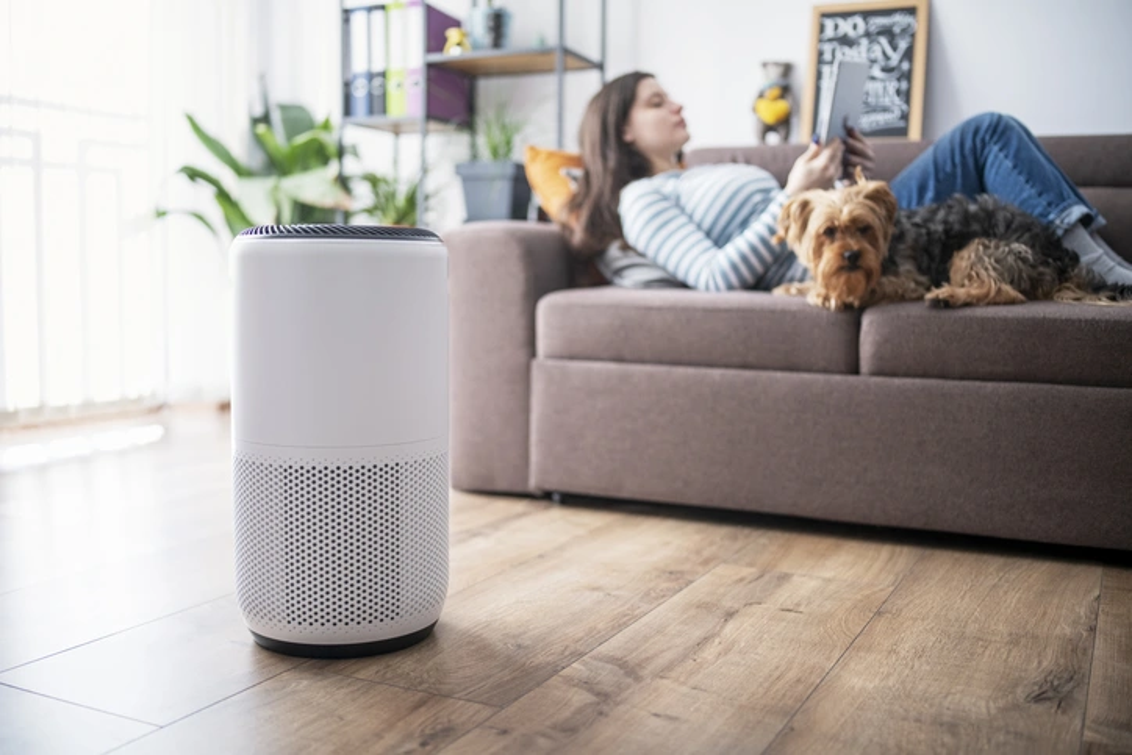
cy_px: 378
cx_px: 566
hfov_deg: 54.4
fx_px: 1101
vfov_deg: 37.9
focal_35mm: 35
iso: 200
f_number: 1.4
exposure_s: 1/320
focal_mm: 35
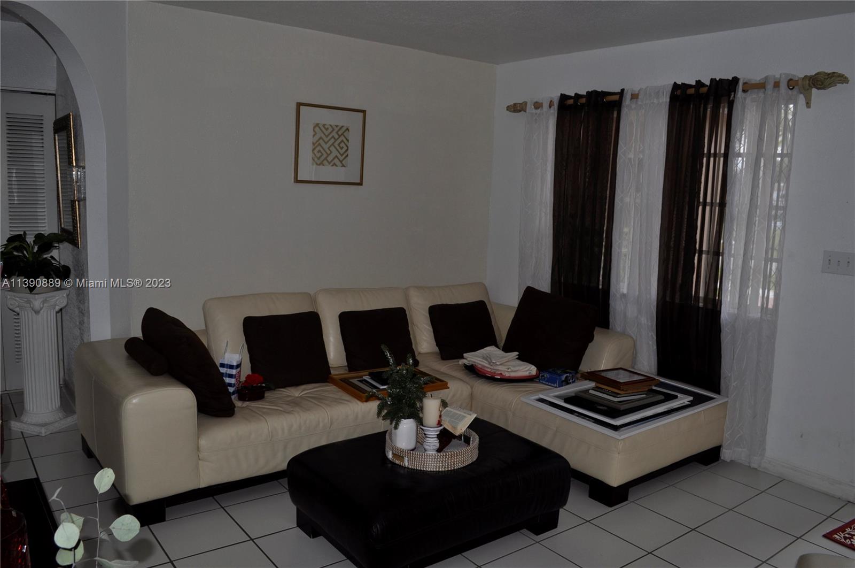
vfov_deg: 47.8
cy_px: 284
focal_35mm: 27
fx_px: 640
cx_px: 428
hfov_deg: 67.5
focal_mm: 18
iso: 200
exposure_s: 1/60
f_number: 7.1
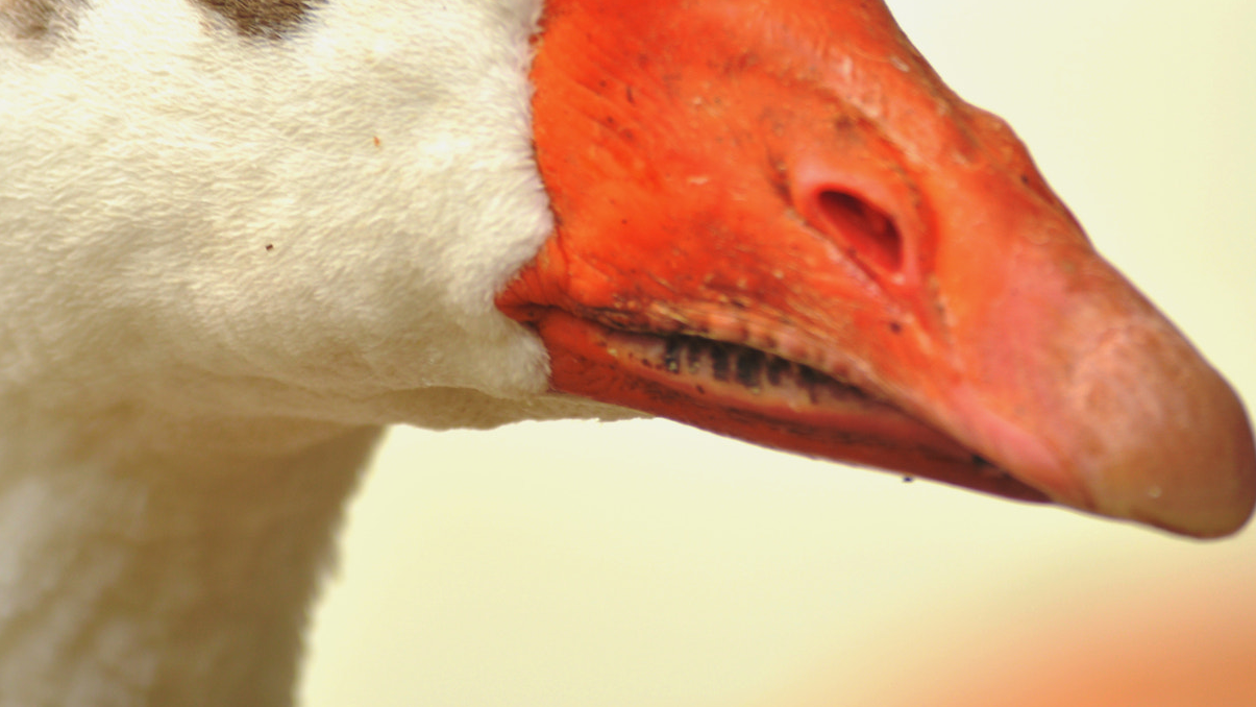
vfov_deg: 3.1
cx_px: 581
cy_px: 55
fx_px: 12886
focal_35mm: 387
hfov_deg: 5.6
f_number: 5
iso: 100
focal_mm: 145
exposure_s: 1/160
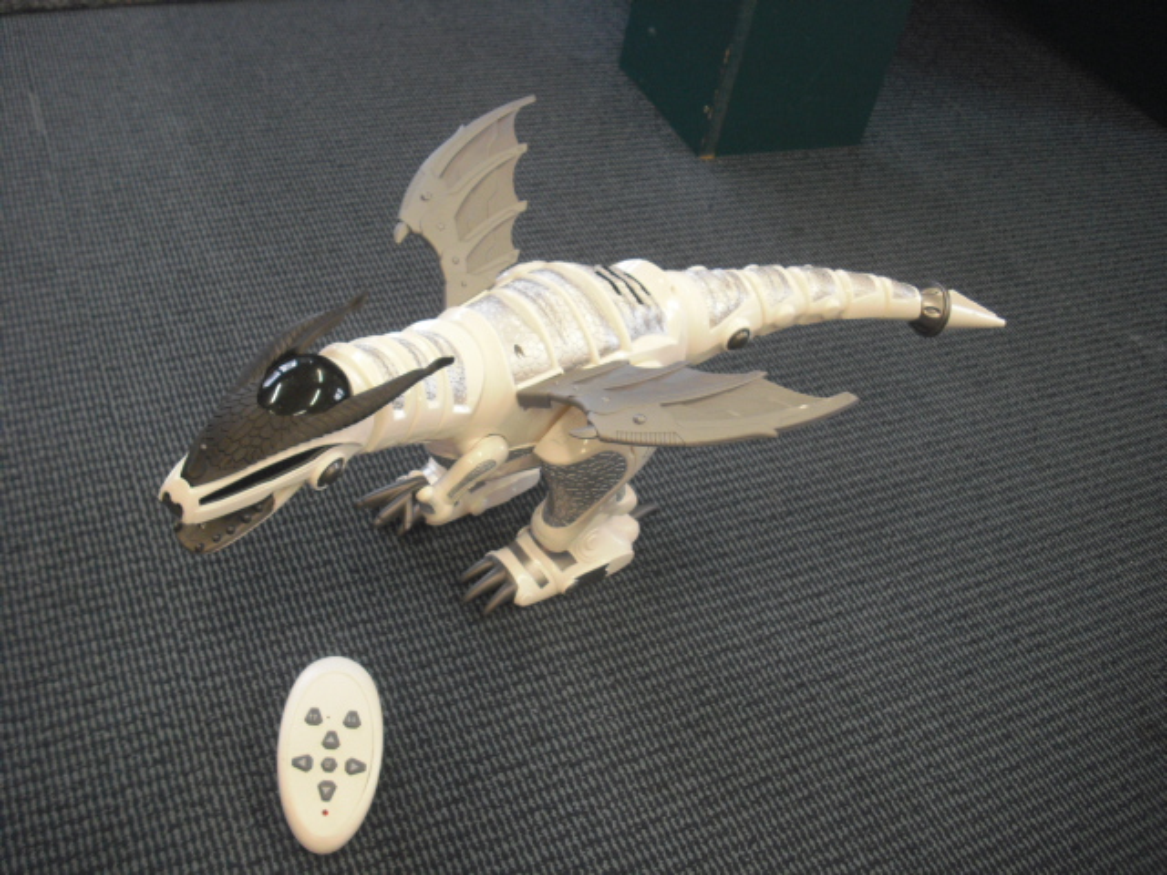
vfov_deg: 37.7
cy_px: 438
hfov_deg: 49.0
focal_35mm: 38
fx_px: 1281
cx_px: 584
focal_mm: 6.2
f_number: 2.8
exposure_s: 1/100
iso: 200
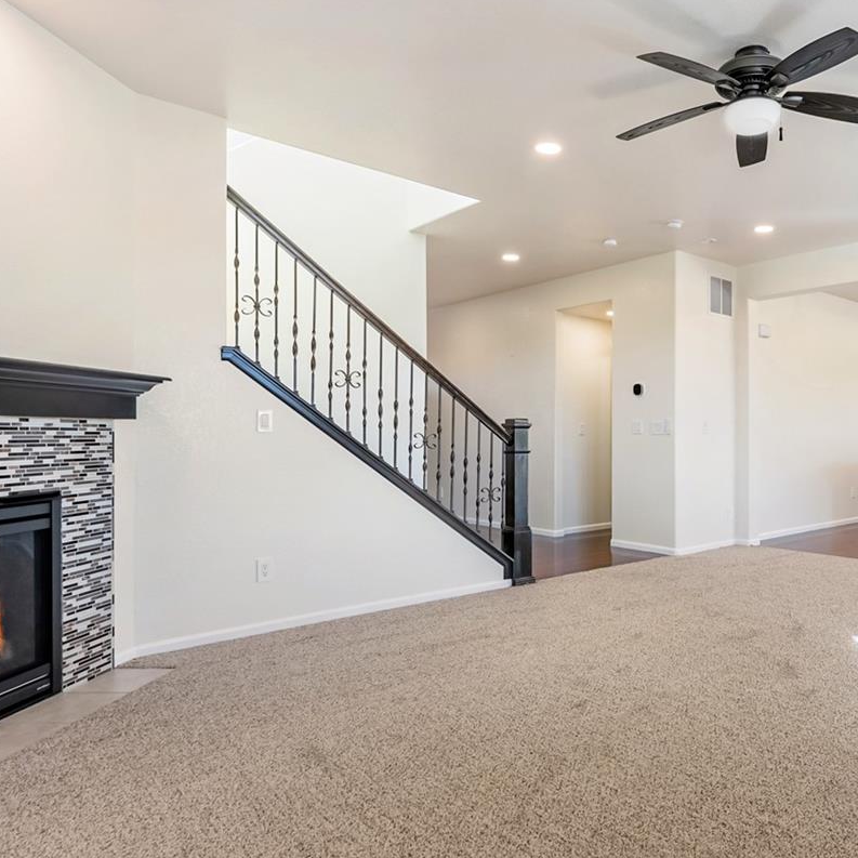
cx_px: 598
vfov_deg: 65.0
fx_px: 673
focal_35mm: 24
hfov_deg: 62.7
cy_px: 433
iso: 400
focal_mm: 14
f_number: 9
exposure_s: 1/30
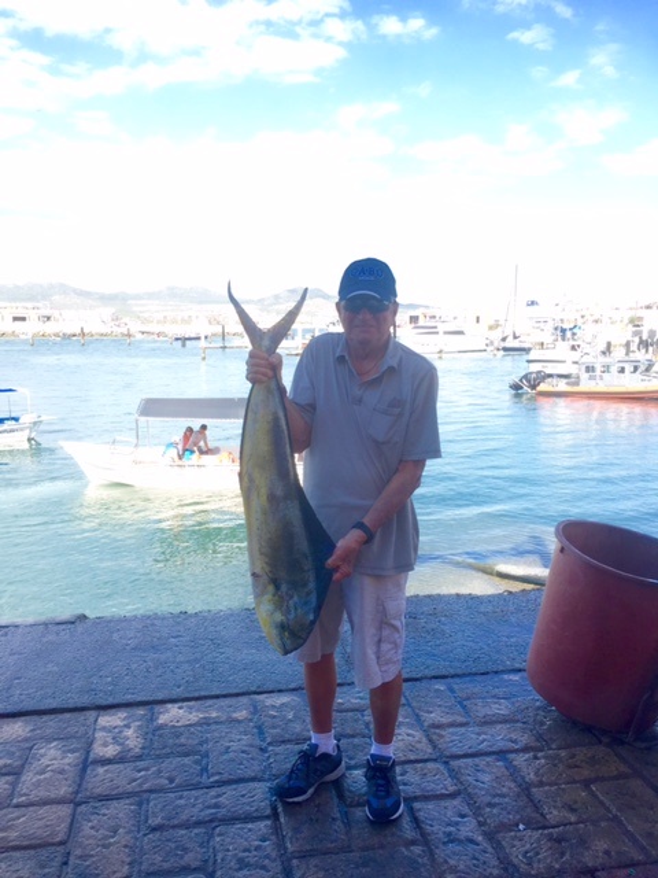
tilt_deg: -8.8
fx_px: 735
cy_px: 439
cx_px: 329
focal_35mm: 29
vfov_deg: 61.7
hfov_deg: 48.2
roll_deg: +0.0
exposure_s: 1/549
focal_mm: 4.15
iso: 32
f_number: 2.2
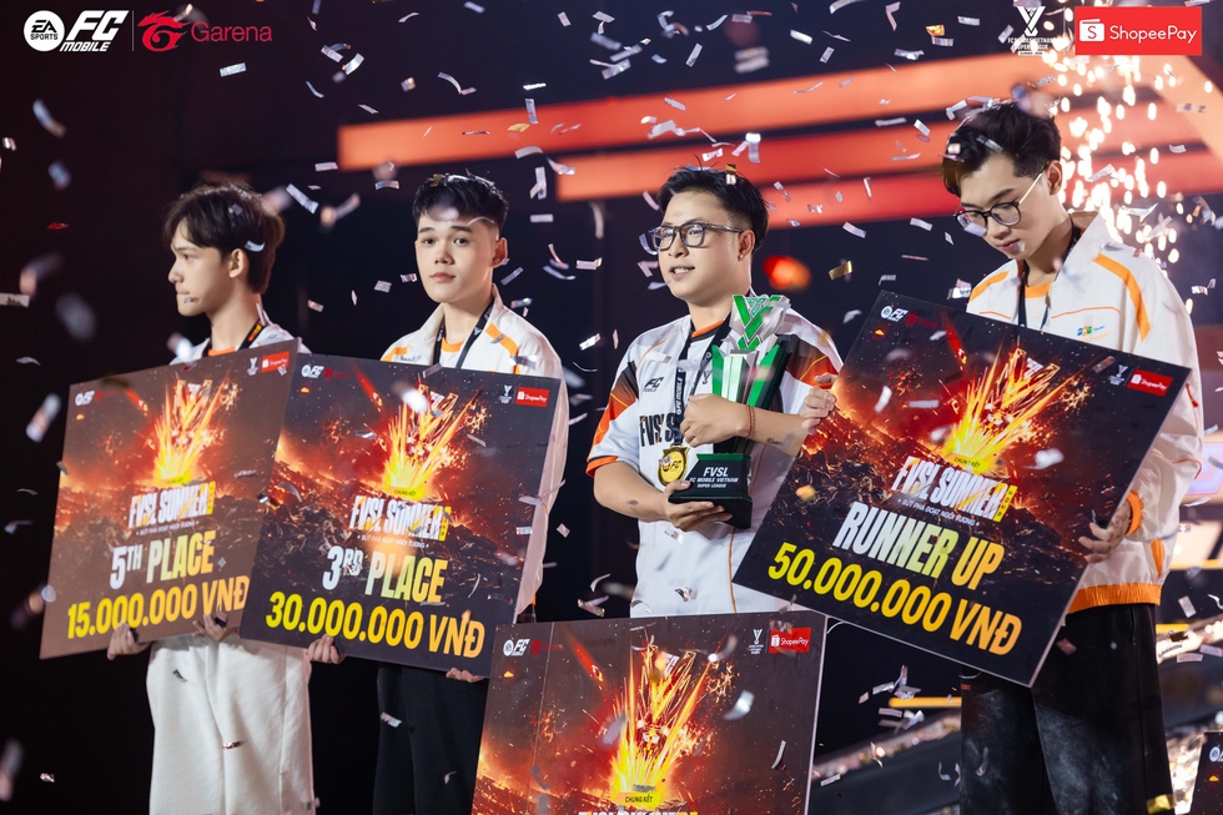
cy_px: 408
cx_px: 612
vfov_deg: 8.3
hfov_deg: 12.5
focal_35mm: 165
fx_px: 5604
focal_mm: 165
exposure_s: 1/320
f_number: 4
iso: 1600
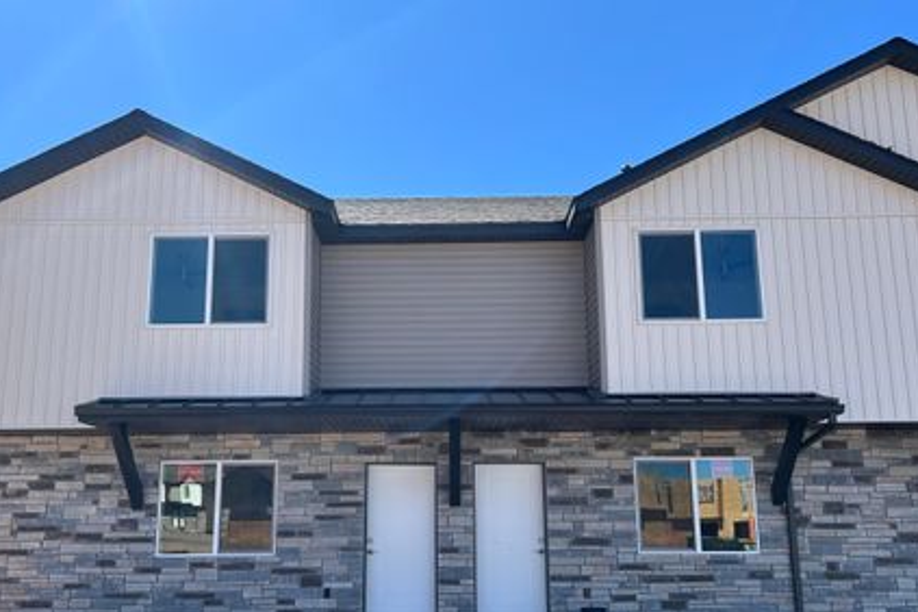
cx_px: 430
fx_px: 816
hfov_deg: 58.7
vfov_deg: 40.9
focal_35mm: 32
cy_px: 370
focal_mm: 5.7
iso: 50
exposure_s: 1/2404
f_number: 1.5
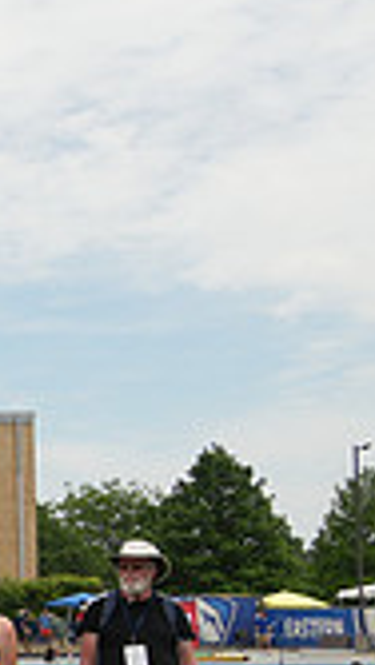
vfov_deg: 17.8
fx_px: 2120
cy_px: 486
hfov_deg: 8.4
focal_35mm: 120
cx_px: -766
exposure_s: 1/160
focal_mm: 22
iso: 100
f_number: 10
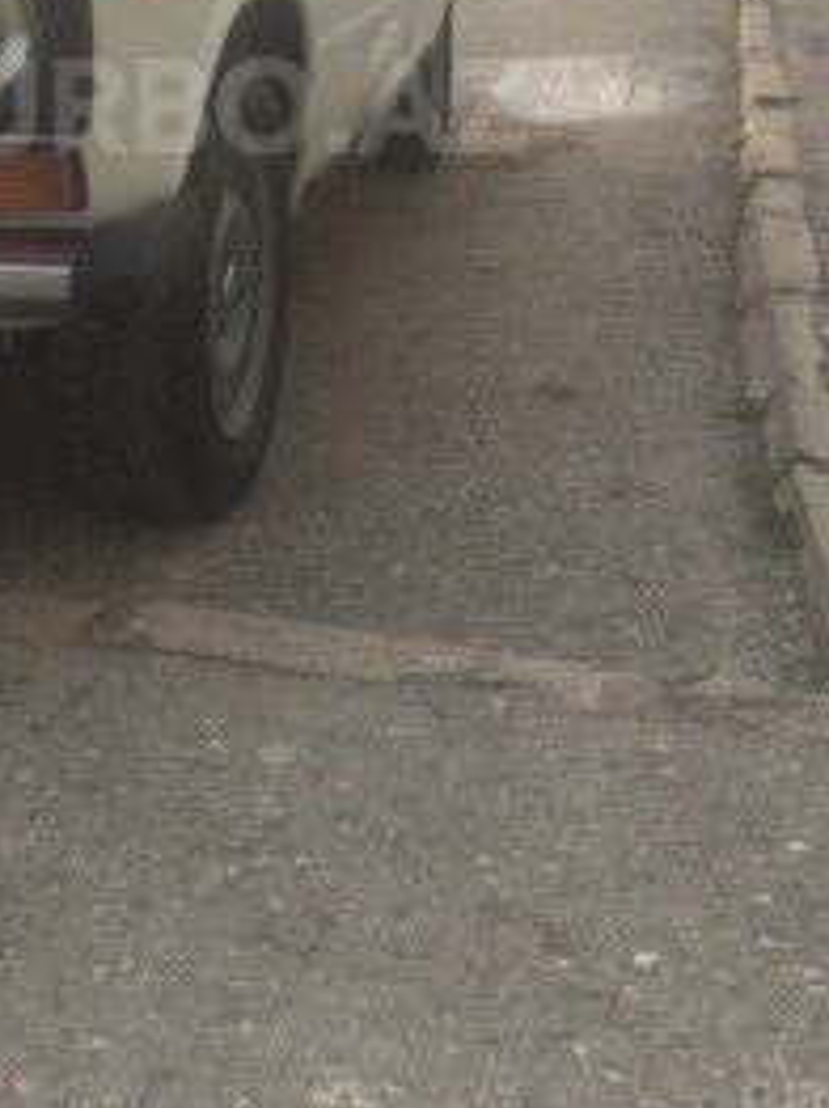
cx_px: 203
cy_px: 106
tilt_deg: -11.7
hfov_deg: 26.2
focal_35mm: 55
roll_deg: +2.9
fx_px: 1759
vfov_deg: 33.1
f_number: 2.2
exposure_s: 1/977
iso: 32
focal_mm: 4.15
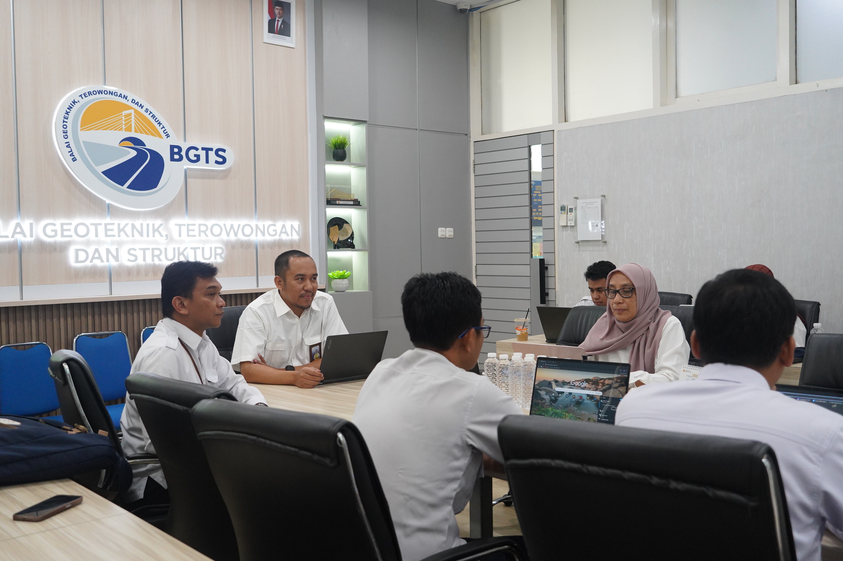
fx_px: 842
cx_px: 422
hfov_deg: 53.2
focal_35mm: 36
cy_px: 280
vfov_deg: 36.8
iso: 4000
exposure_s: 1/250
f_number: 5
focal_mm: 36
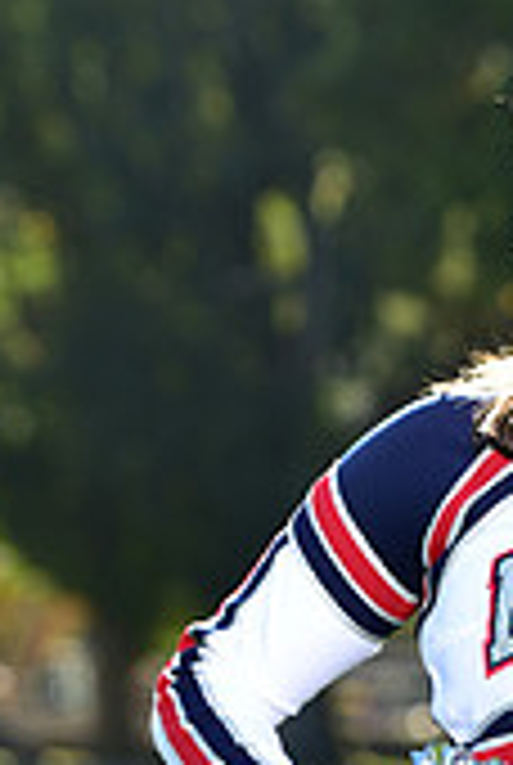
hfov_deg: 4.0
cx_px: 601
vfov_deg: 5.9
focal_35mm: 347
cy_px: 832
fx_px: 7387
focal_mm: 102
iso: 80
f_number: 5.6
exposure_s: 1/250
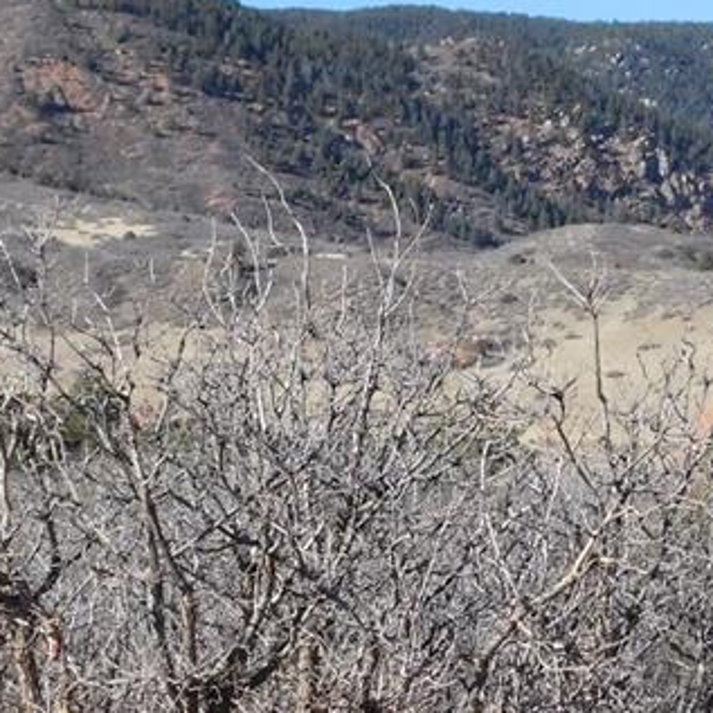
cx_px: 349
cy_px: 269
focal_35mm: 114
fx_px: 2657
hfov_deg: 15.3
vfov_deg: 15.3
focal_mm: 7.1
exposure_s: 1/1500
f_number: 7.2
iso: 800
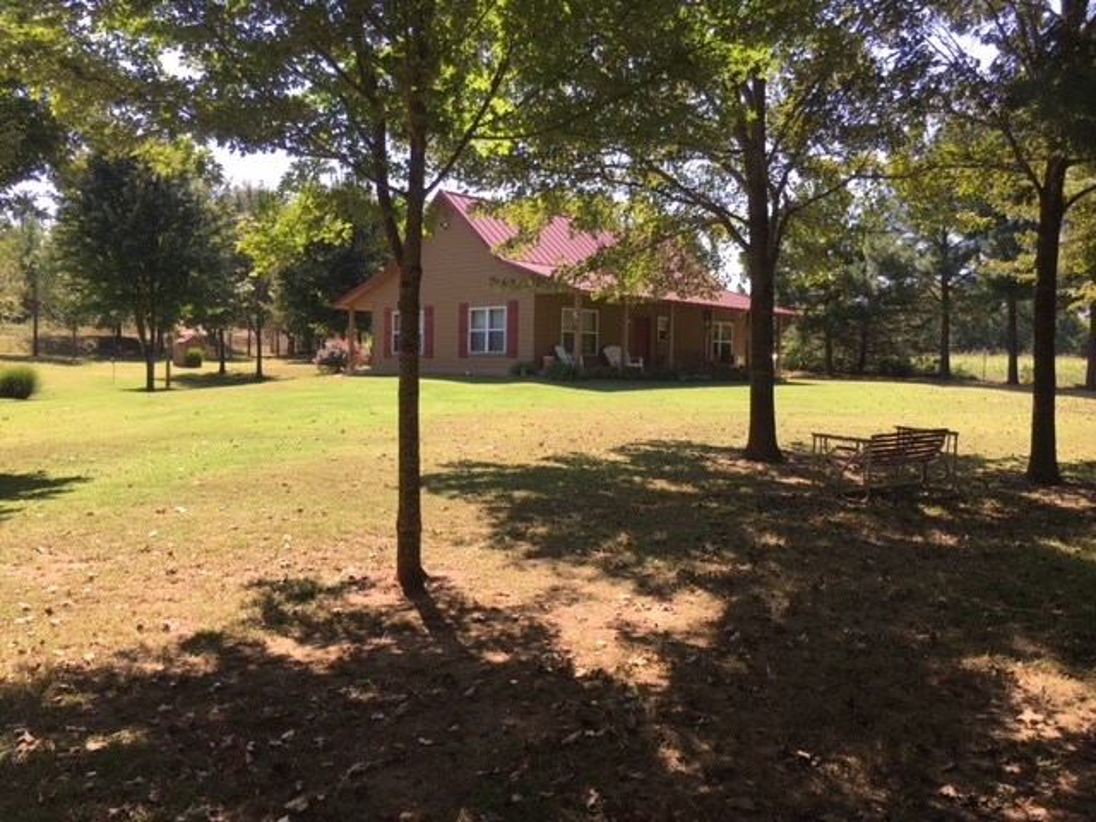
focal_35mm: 29
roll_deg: -2.4
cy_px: 411
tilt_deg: -2.7
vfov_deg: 48.2
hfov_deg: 61.7
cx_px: 548
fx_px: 918
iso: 25
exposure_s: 1/538
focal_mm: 4.15
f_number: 2.2
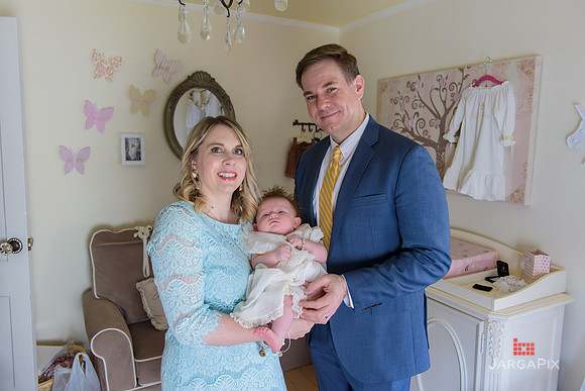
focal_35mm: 27
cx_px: 292
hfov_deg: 67.4
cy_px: 196
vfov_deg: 48.0
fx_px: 439
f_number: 3.2
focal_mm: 27
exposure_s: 1/125
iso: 1600
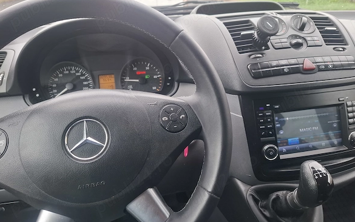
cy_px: 98
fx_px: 242
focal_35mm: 25
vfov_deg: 49.2
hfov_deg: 72.5
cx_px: 176
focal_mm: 5.54
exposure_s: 1/100
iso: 80
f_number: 1.8
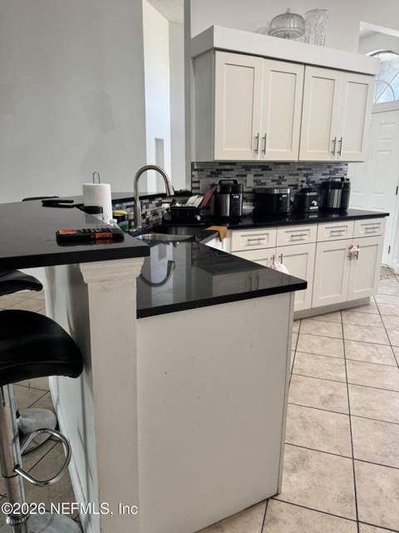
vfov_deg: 71.6
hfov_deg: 56.8
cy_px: 266
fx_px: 369
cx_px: 200
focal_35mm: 24
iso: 125
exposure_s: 1/60
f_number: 1.78
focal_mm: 6.76
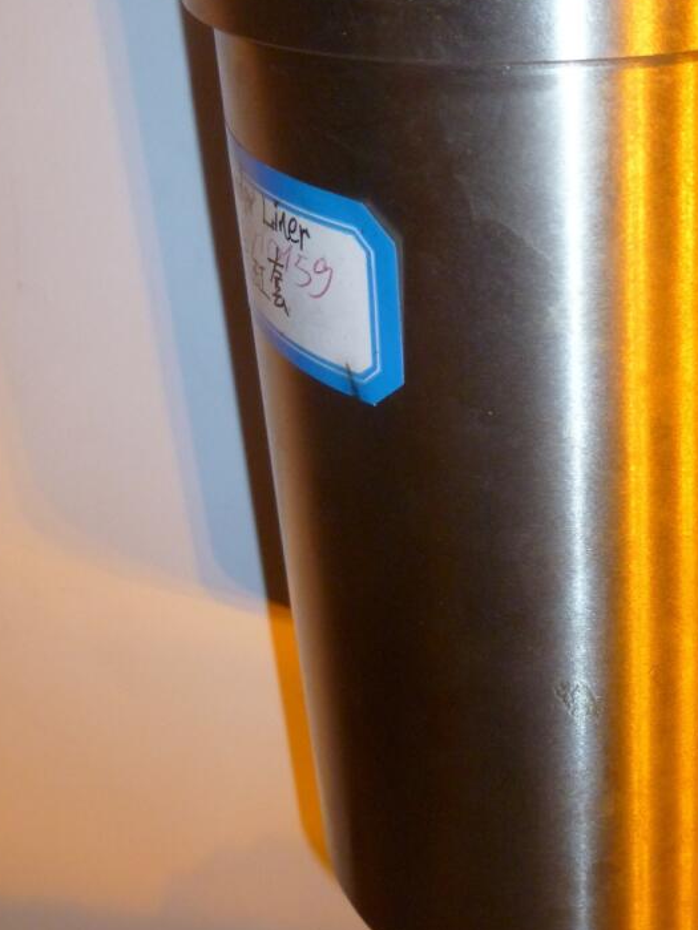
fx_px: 1291
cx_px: 451
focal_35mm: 48
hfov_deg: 30.1
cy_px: 311
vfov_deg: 39.2
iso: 250
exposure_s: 1/30
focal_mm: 5
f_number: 3.3
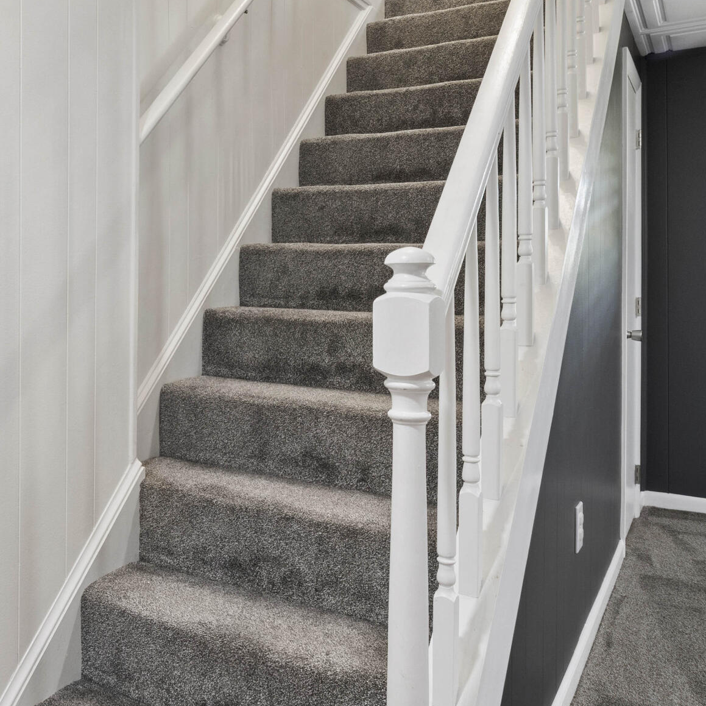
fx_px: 761
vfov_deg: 49.2
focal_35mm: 33
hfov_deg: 46.1
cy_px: 259
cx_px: 105
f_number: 8
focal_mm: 10
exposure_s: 1/2.5
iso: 100
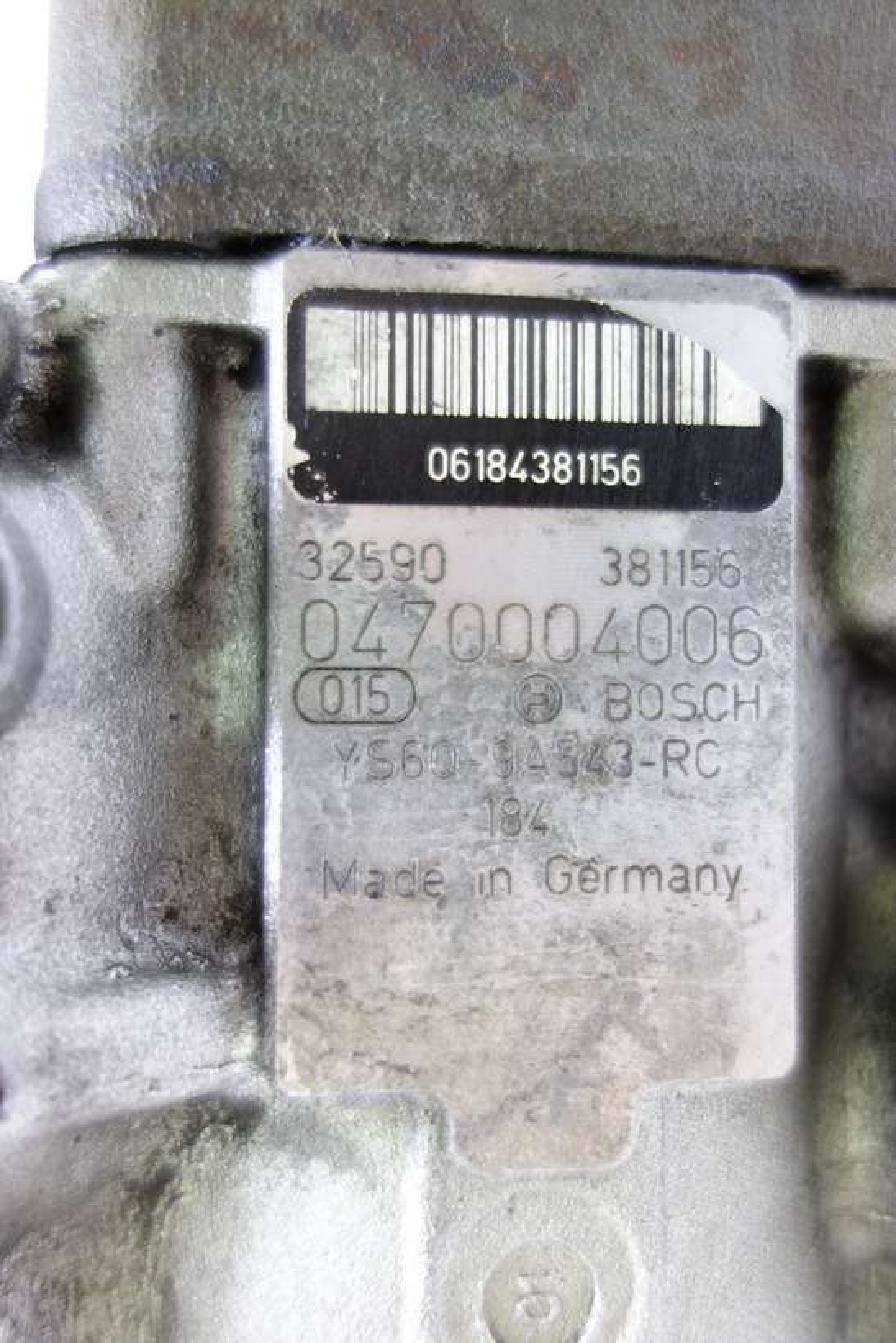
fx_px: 1045
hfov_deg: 46.4
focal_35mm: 28
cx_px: 448
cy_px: 672
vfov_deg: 65.5
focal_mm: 10.4
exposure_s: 1/30
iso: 250
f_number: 1.8
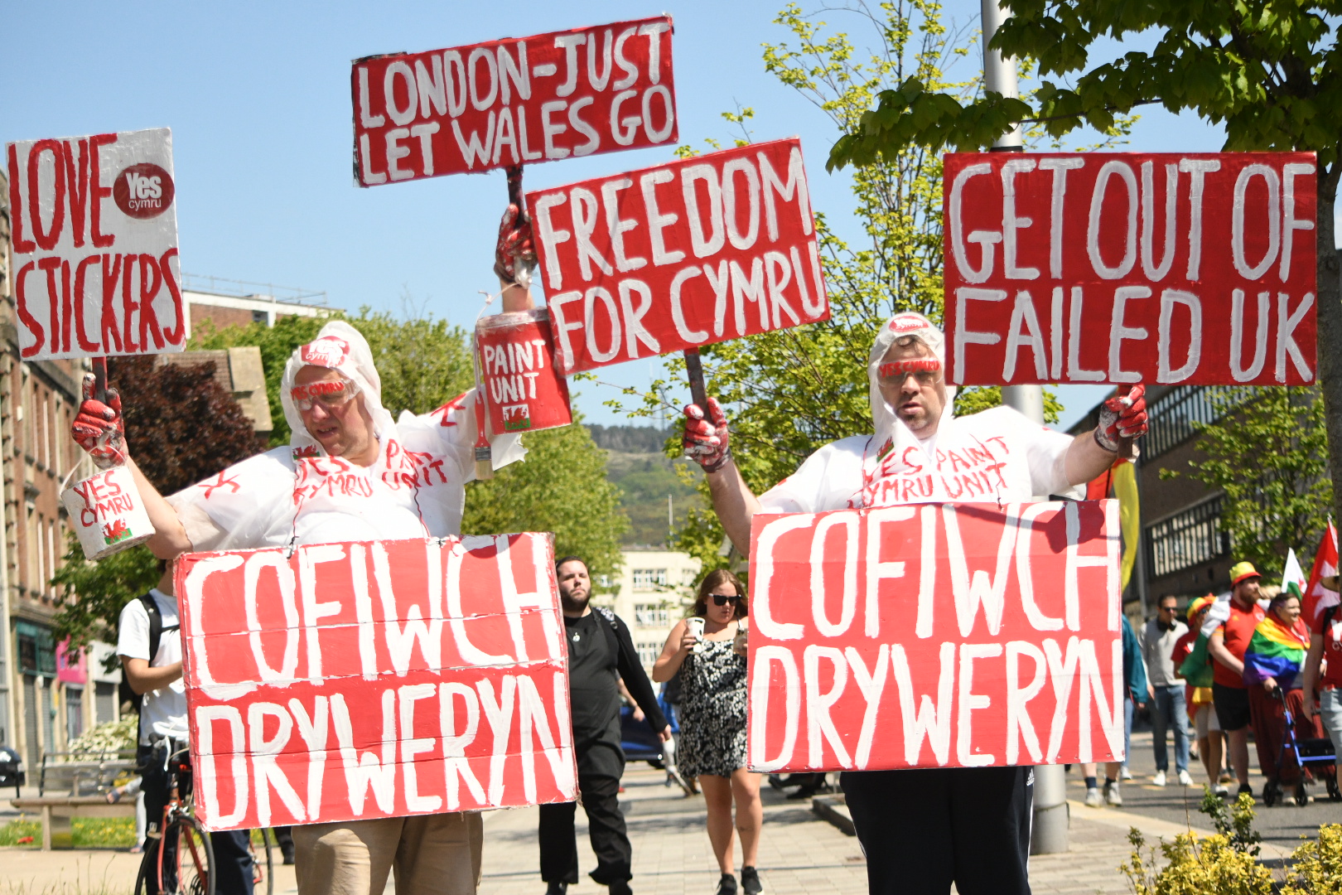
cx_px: 671
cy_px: 448
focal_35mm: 82
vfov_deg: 16.6
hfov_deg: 24.6
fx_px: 3075
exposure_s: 1/8000
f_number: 4.5
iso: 1000
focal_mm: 55
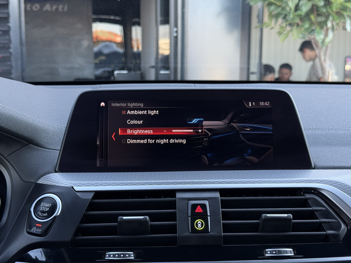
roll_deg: -0.2
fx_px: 487
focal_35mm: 48
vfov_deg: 30.3
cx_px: 176
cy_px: 132
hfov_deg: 39.7
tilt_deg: -7.4
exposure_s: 1/148
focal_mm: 6.76
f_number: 1.78
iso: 160
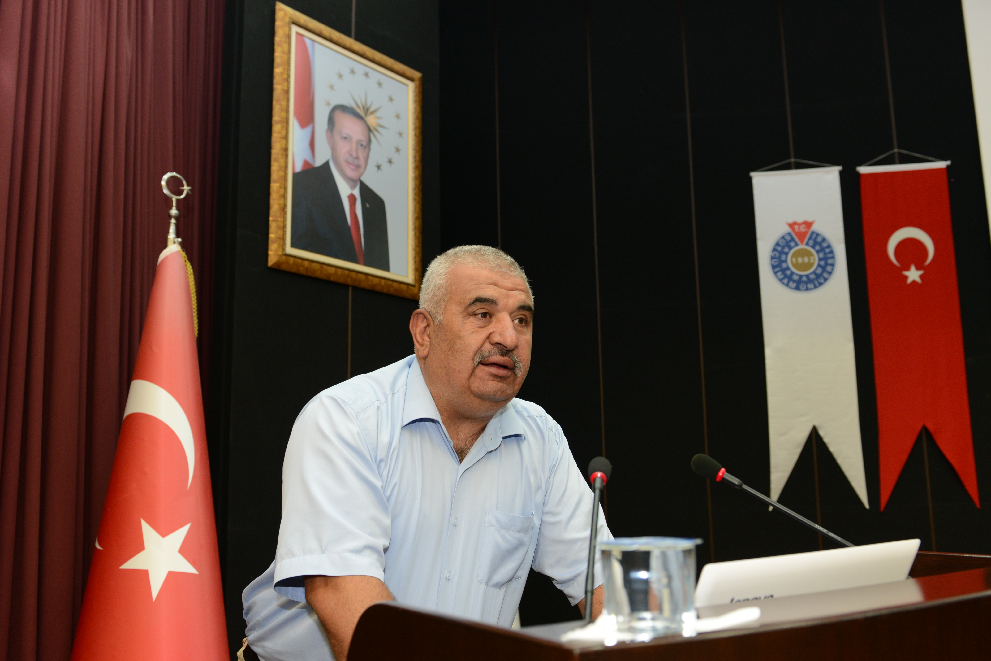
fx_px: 908
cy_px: 349
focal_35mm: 33
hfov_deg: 57.2
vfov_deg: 40.0
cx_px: 497
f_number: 4
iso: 1250
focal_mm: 31
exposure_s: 1/100
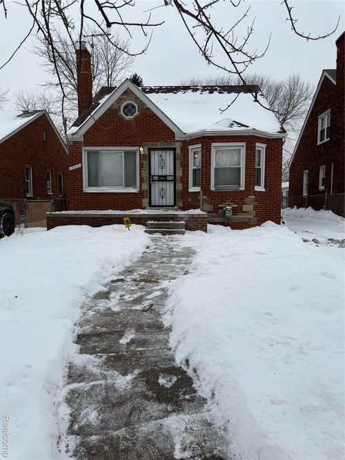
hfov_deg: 56.8
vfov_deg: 71.6
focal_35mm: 24
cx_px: 172
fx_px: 319
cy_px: 230
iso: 80
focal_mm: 6.76
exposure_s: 1/2053
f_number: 1.78
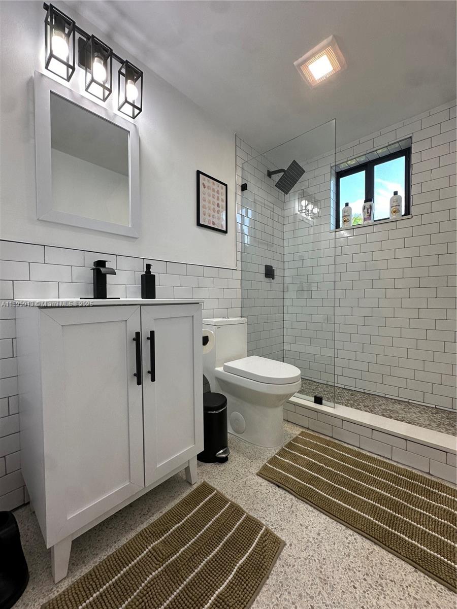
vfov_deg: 102.1
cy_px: 304
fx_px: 246
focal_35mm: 14
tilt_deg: -1.1
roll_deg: -0.7
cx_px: 228
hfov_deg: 85.7
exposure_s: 1/120
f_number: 2.2
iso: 100
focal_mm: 2.22
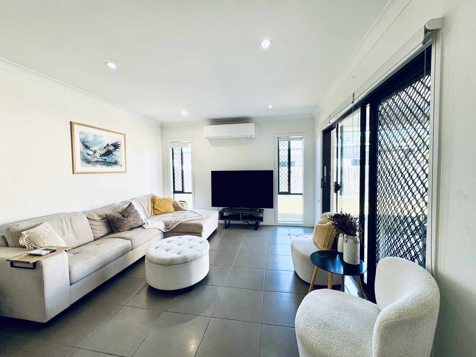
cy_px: 178
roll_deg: +1.4
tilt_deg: -1.8
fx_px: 193
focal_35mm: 14
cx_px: 238
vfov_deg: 85.7
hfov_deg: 102.1
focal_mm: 2.22
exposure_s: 1/99
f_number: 2.2
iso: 64
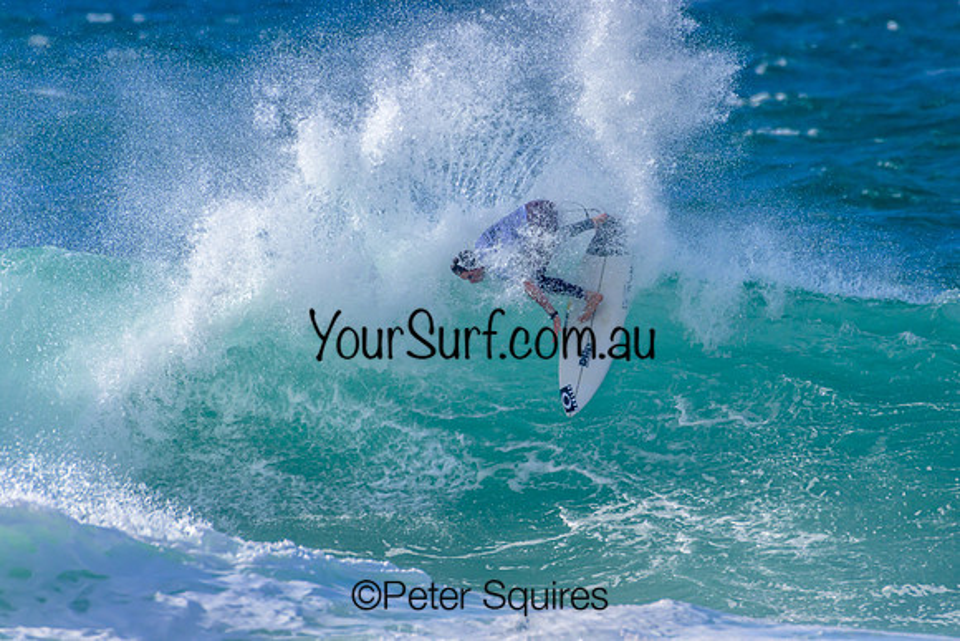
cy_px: 320
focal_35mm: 1000
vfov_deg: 1.4
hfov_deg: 2.1
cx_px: 480
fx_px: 26672
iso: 900
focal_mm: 1000
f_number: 11
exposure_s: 1/2500
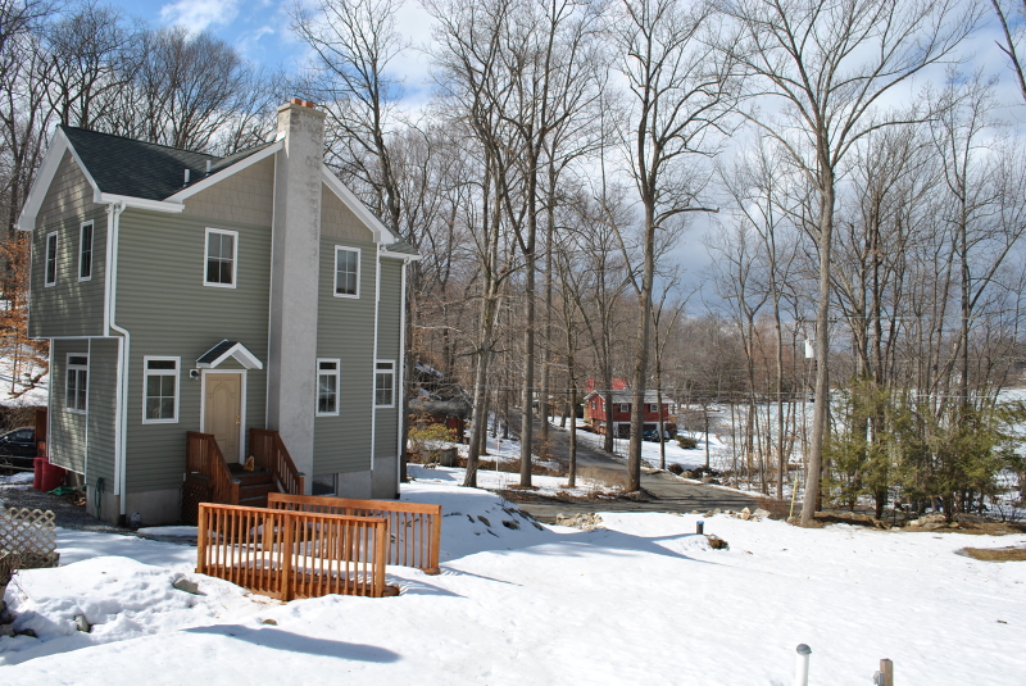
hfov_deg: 67.3
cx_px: 513
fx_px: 770
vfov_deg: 48.0
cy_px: 343
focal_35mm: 27
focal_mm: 18
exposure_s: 1/320
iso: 100
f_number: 9
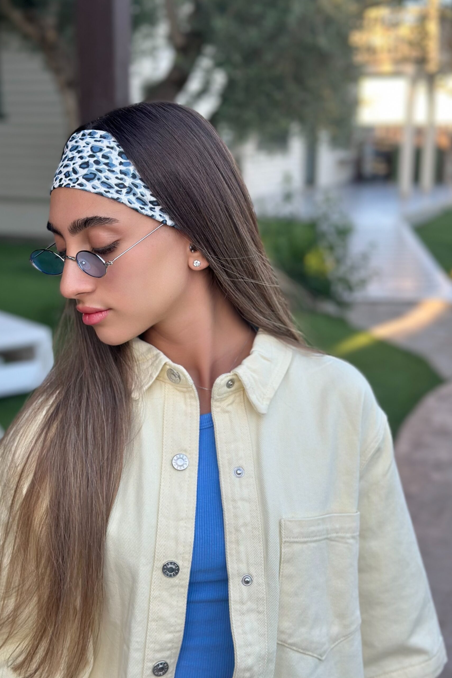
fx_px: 942
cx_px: 211
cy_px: 339
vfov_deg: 39.6
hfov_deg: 27.0
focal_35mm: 50
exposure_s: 1/546
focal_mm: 6.86
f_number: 1.78
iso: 80
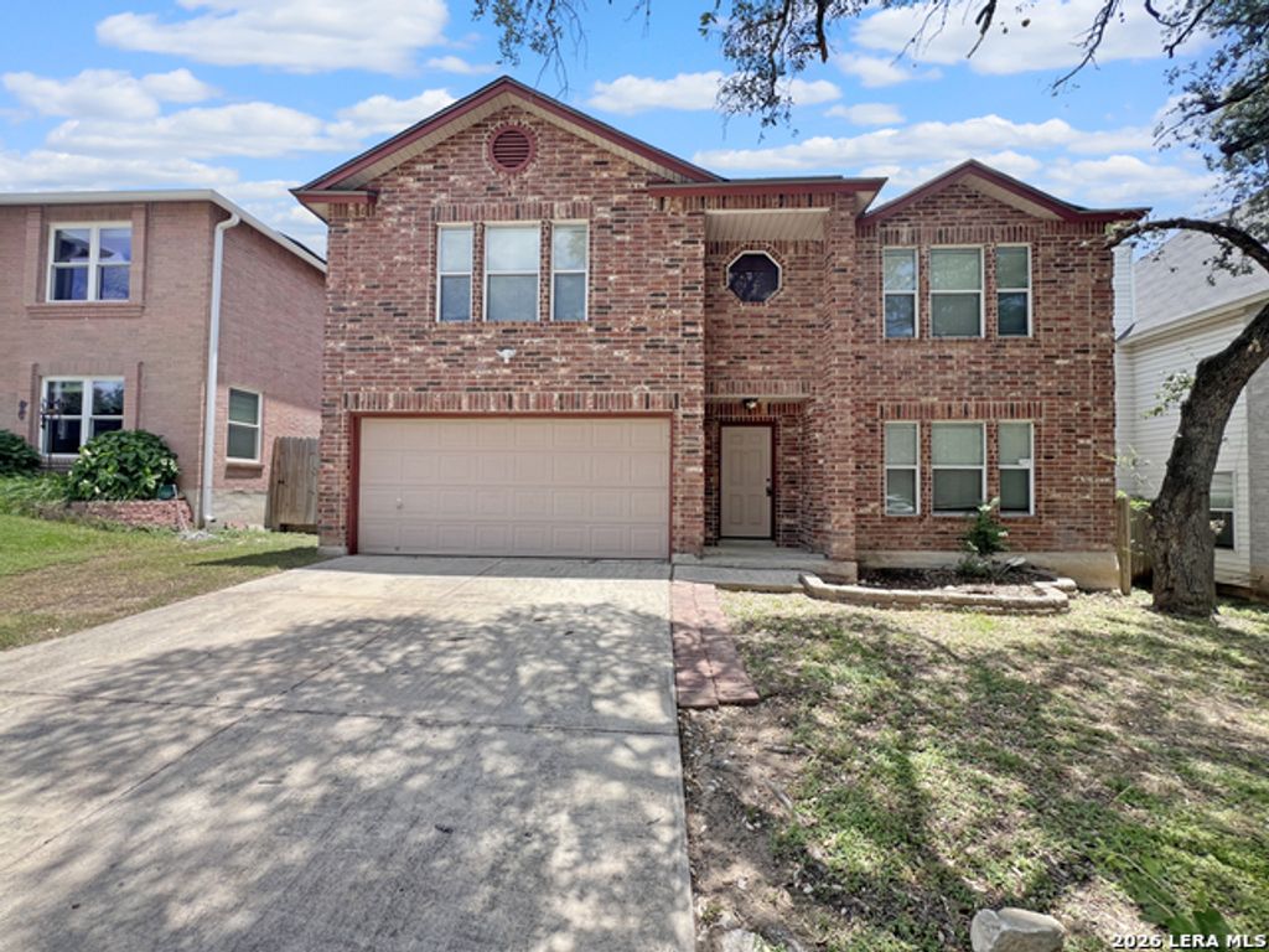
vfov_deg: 89.9
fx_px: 477
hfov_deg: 106.2
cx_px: 634
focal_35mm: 13
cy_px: 476
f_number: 1.8
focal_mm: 1.57
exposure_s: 1/649
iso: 32
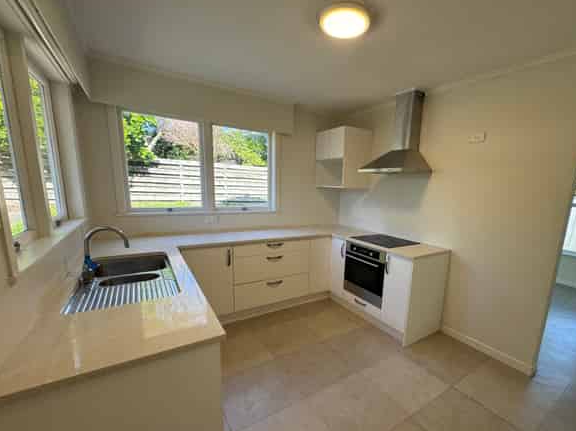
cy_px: 238
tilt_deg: -10.7
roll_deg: -1.9
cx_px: 325
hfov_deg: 94.0
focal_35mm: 16
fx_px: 266
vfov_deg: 77.8
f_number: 2.2
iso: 50
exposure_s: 1/100
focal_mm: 2.22
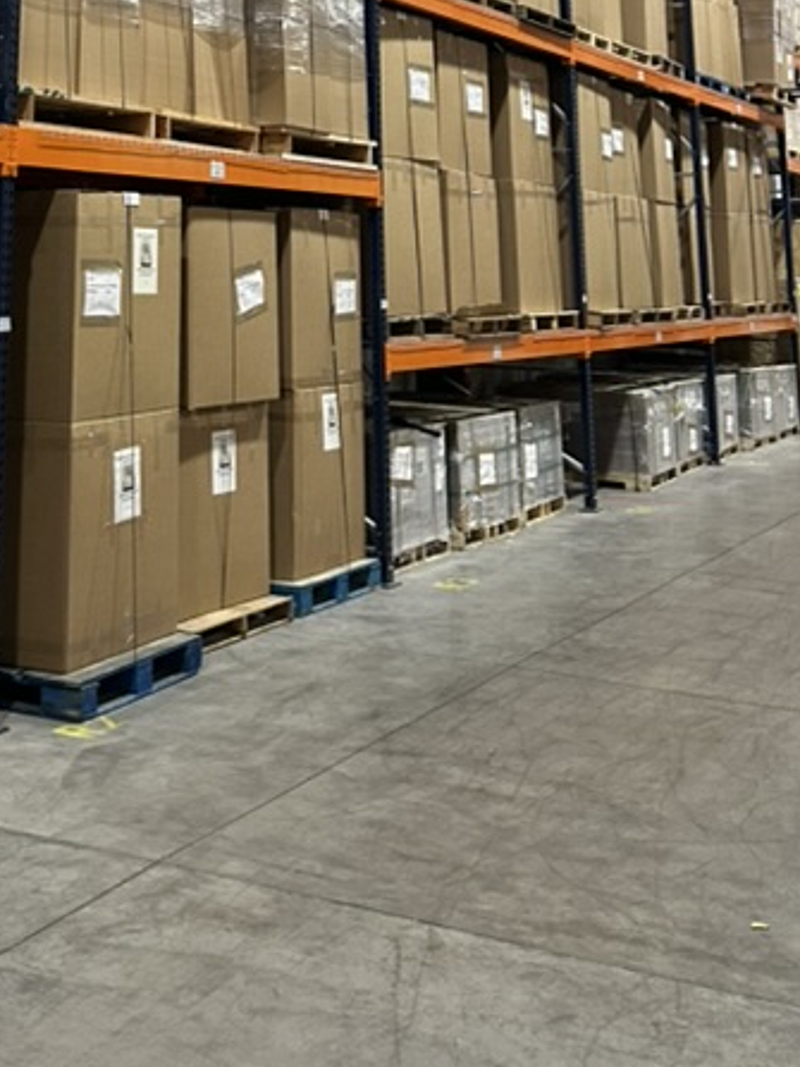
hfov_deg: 26.1
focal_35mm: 55
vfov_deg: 31.0
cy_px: -115
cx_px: 158
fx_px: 1696
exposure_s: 1/60
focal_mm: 6.86
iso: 320
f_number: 1.78
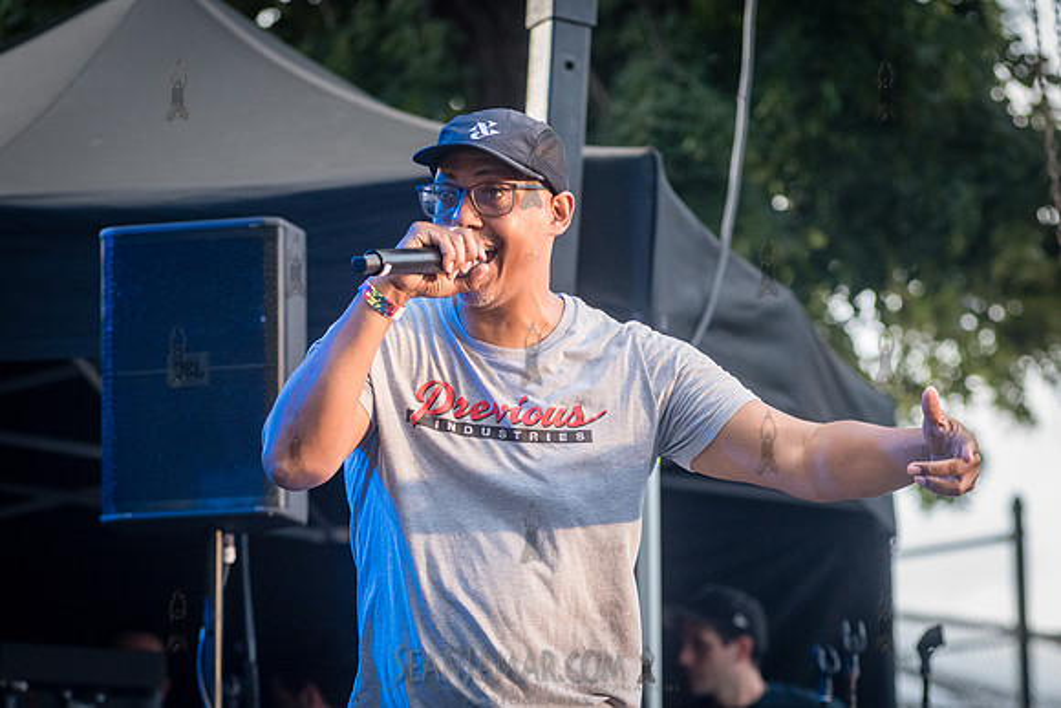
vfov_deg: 9.3
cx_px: 516
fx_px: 4355
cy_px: 407
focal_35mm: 148
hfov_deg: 13.9
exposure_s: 1/1000
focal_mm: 120
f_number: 4
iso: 2000
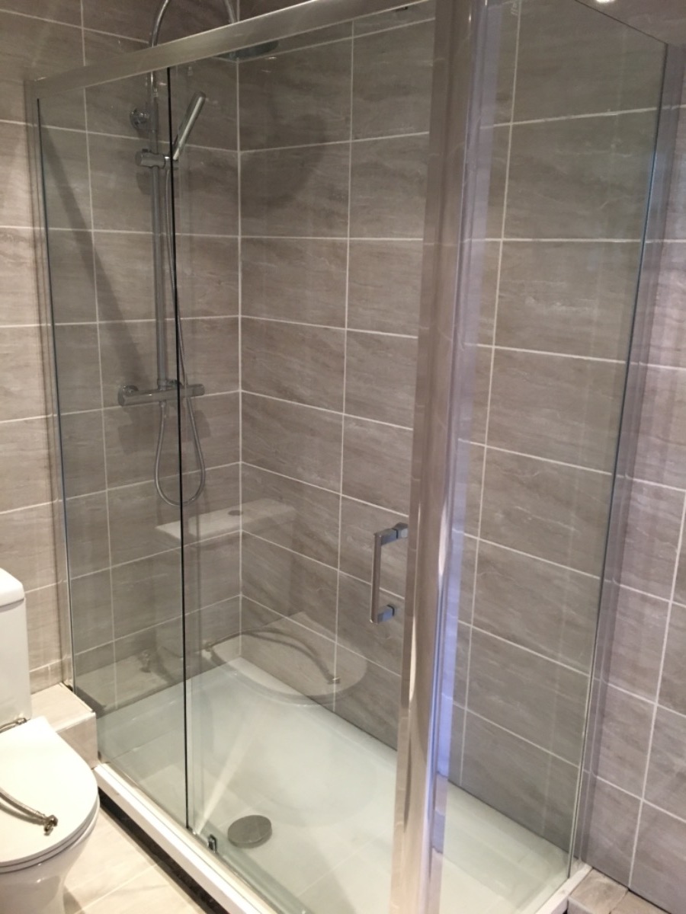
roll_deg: -2.5
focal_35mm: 29
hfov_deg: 48.2
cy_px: 457
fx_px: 766
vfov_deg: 61.7
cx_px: 343
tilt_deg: -16.6
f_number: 2.2
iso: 200
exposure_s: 1/33
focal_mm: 4.15
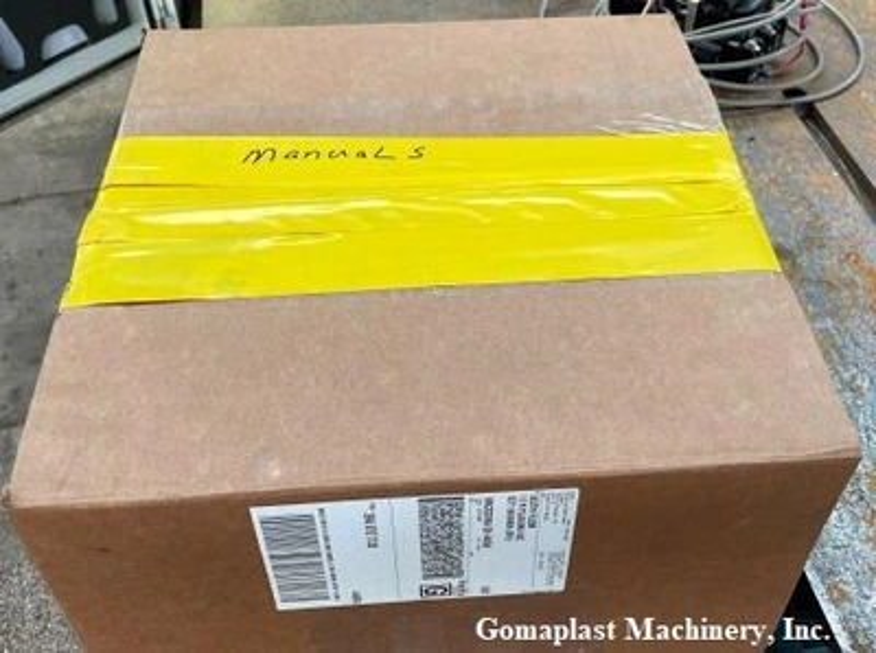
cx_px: 438
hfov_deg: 67.4
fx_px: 656
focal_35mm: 26
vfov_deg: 52.9
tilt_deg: -45.5
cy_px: 326
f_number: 1.6
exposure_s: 1/121
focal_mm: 4.2
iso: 125
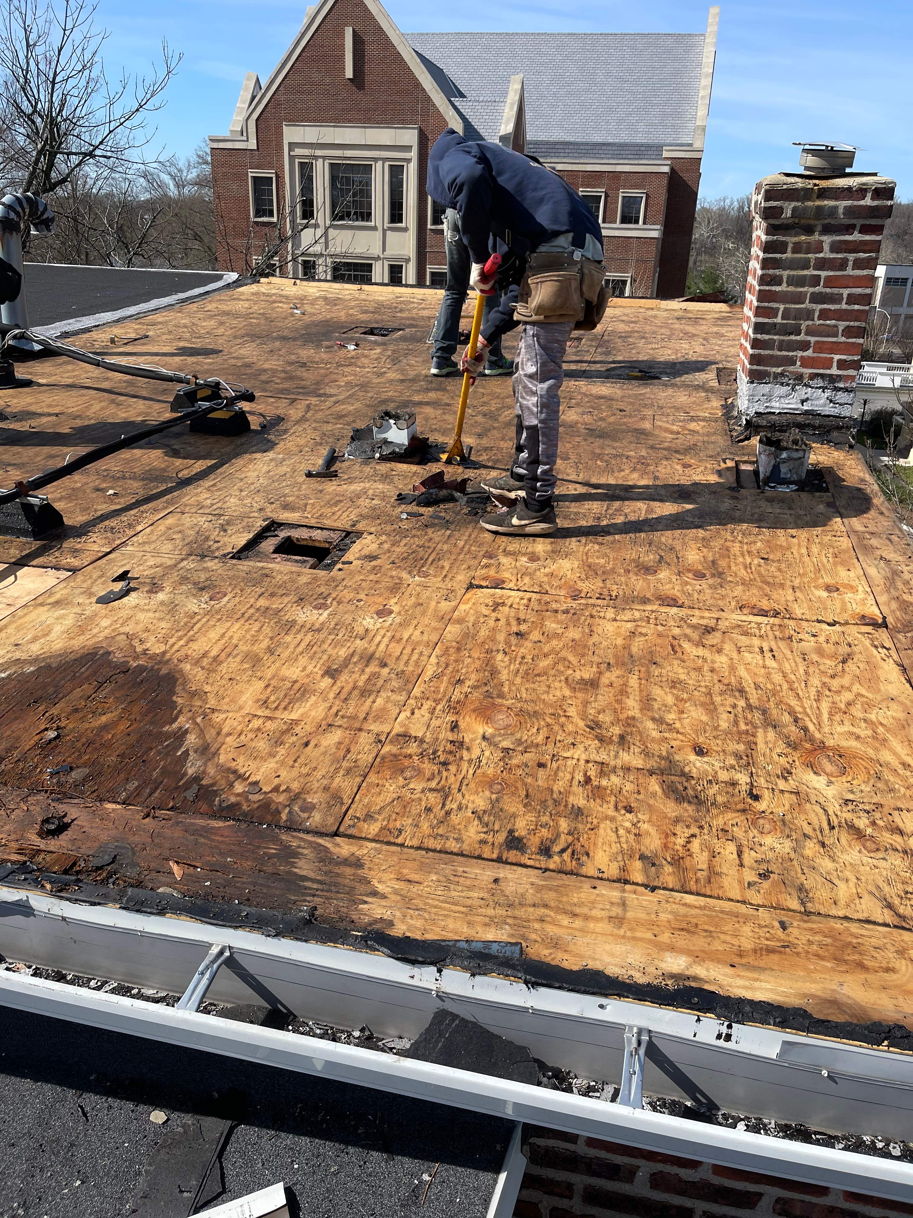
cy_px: 609
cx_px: 456
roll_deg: -1.6
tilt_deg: -20.9
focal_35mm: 26
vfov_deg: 67.3
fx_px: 914
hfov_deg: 53.1
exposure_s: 1/2924
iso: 32
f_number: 1.6
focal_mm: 5.1
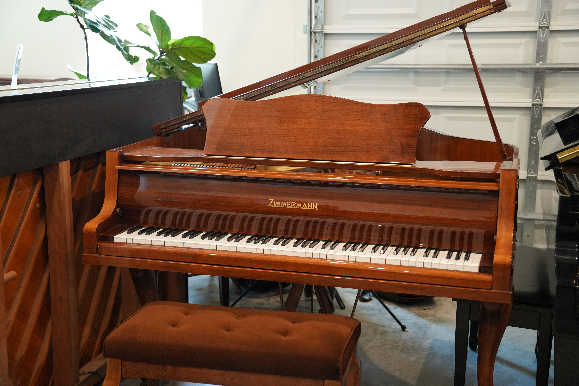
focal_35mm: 48
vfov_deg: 28.1
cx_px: 290
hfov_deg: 41.1
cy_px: 193
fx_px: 772
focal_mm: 32
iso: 2000
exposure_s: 1/160
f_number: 2.8
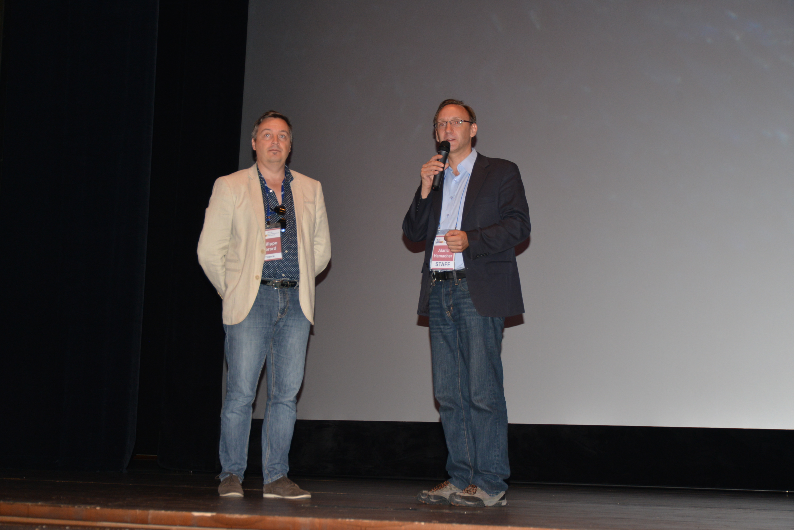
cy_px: 265
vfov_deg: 19.5
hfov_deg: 28.8
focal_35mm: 70
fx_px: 1544
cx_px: 397
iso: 800
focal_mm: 70
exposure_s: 1/60
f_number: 5.3
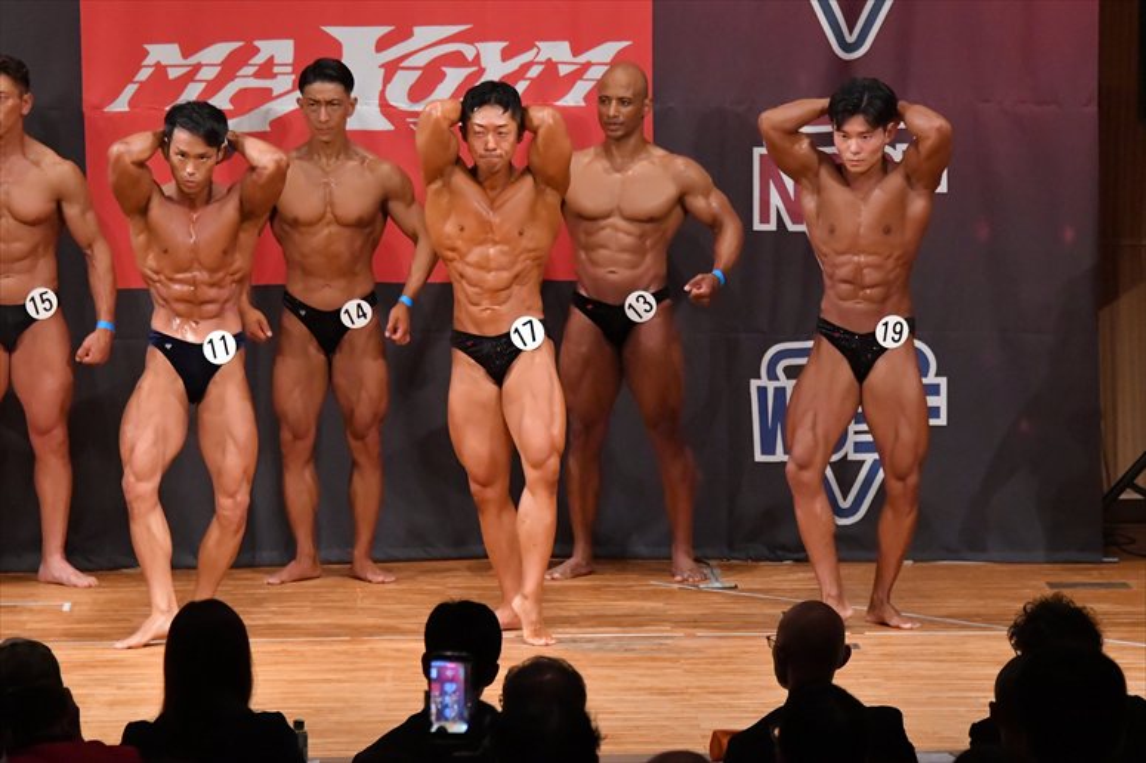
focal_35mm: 240
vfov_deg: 5.7
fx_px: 7636
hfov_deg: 8.6
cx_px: 573
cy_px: 382
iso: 9000
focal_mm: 160
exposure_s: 1/400
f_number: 5.6
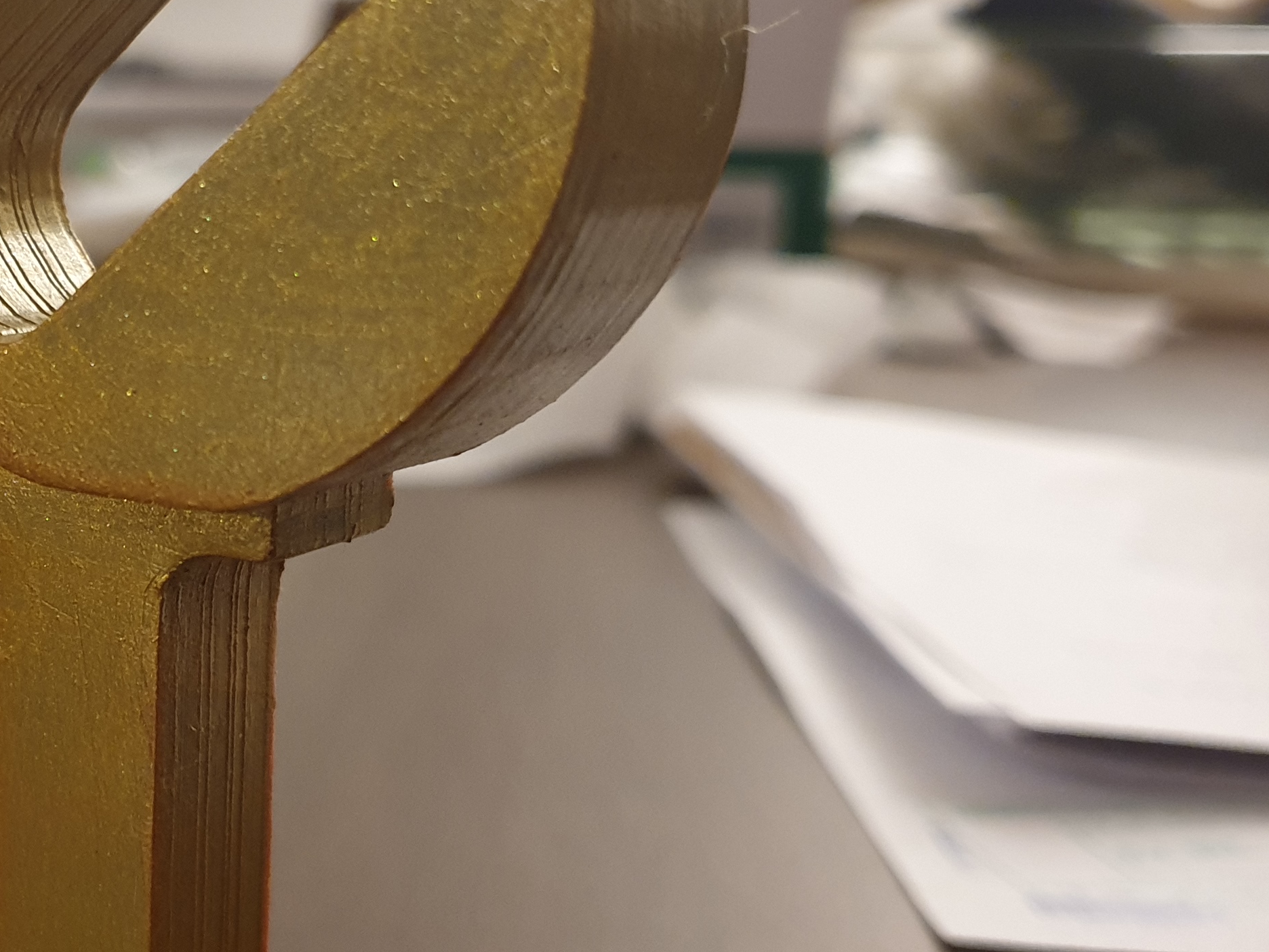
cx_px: 68
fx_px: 2053
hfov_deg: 32.2
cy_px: 546
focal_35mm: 56
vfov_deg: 26.1
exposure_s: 1/20
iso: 320
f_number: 1.5
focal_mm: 4.3
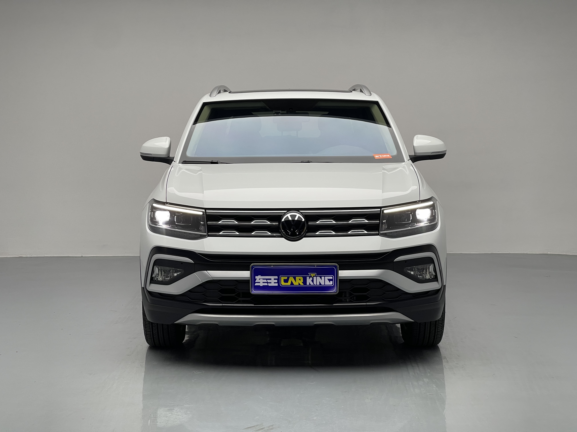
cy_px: 216
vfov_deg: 22.9
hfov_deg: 30.3
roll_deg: +0.1
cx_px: 288
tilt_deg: -4.9
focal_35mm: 64
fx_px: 1067
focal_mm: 7.5
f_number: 2.2
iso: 40
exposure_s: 1/100
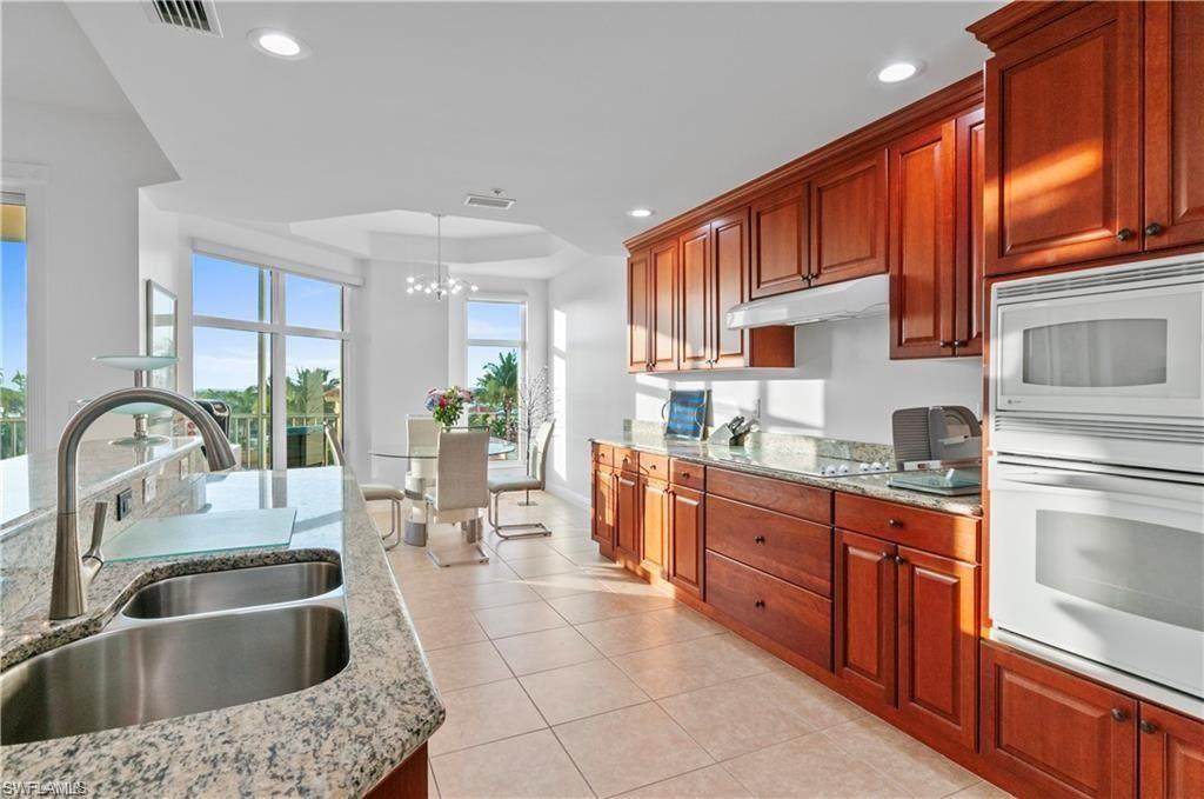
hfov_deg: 90.1
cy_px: 400
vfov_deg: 67.2
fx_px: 601
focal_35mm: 18
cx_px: 602
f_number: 8
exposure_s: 1/20
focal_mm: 12
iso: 200
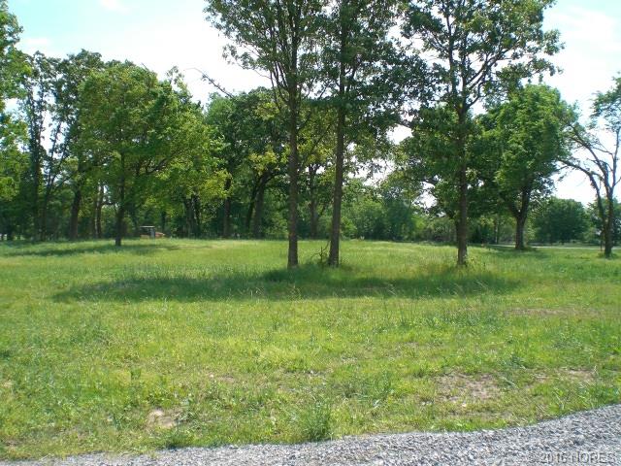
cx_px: 310
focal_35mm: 38
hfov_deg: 49.0
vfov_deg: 37.7
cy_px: 233
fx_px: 682
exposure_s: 1/320
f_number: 4.4
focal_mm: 6.3
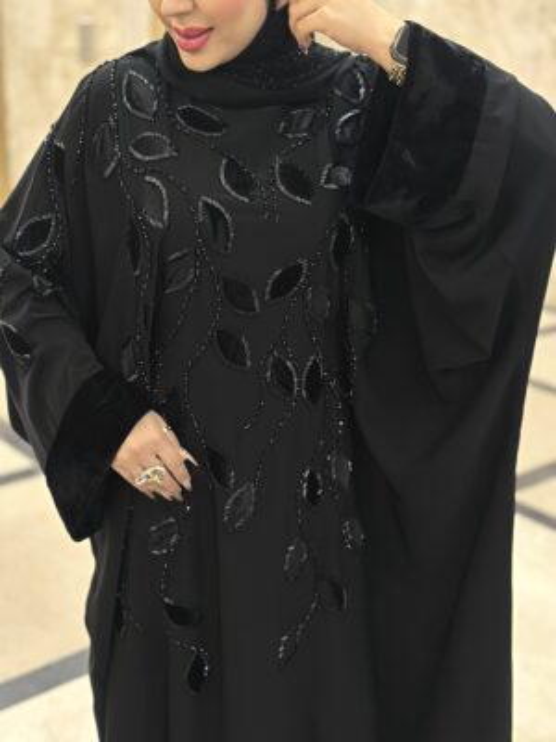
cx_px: 278
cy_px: 371
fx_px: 1028
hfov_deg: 30.3
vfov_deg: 39.7
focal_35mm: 48
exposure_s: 1/33
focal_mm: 6.86
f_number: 1.78
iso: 400
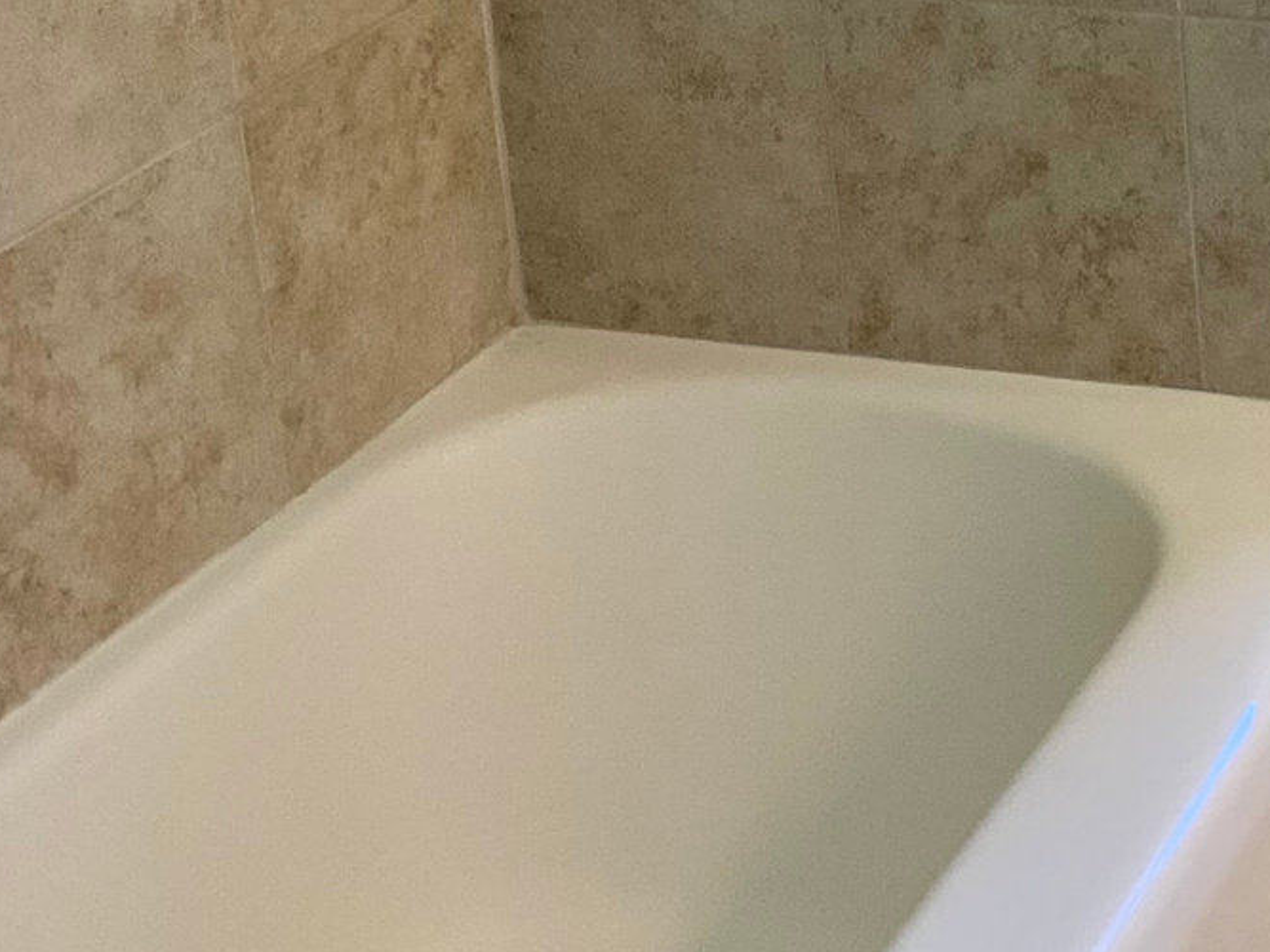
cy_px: -430
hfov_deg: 21.3
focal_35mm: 89
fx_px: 3265
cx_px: 1253
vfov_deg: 15.4
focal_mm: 3
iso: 80
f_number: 1.8
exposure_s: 1/60
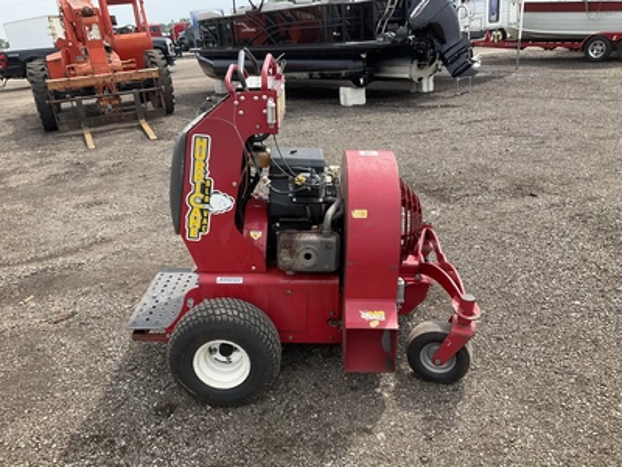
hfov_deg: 61.7
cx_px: 311
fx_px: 521
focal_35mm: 29
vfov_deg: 48.2
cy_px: 234
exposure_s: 1/674
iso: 25
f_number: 1.8
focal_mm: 3
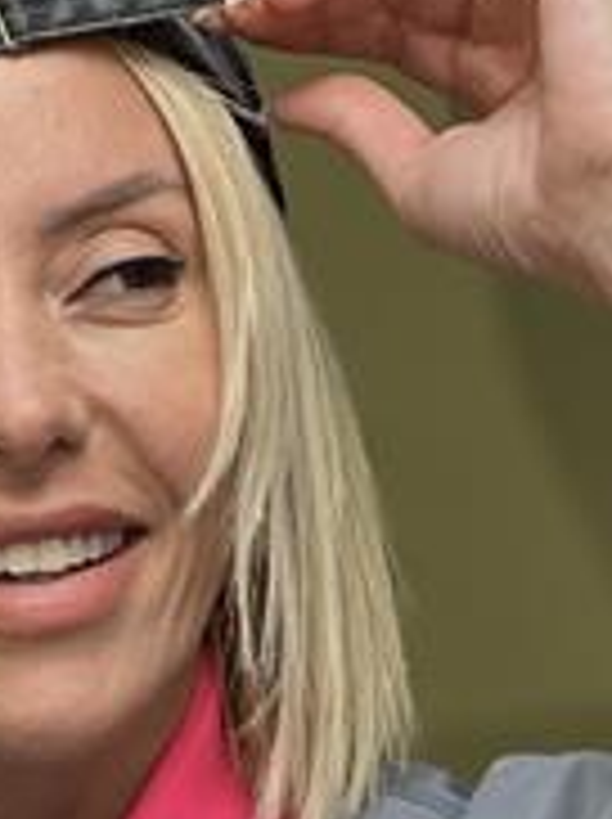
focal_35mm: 339
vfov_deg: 5.7
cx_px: 22
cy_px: 1552
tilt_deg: -3.1
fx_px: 8010
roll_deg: +1.9
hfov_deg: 4.4
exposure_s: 1/121
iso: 64
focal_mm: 9
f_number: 2.8
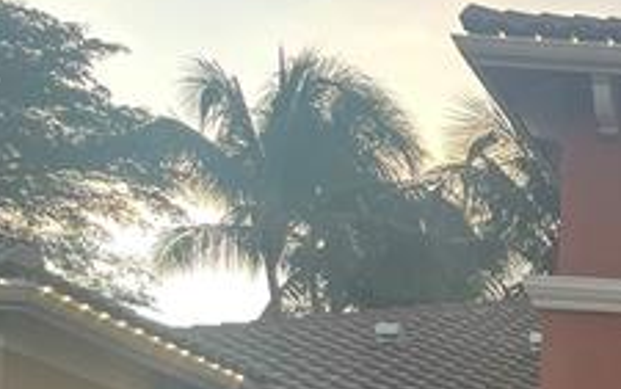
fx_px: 1660
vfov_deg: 12.3
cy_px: 698
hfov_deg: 17.9
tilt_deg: +0.7
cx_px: 1038
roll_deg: -1.3
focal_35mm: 98
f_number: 1.6
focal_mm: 4.2
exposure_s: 1/120
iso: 125
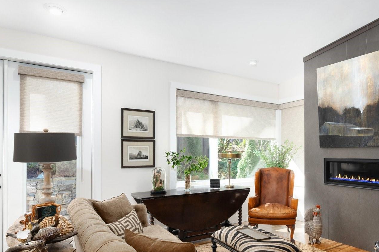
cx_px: 243
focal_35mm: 26
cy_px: 152
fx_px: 274
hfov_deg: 68.1
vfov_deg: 49.1
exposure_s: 1/13
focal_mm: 16
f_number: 8
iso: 200
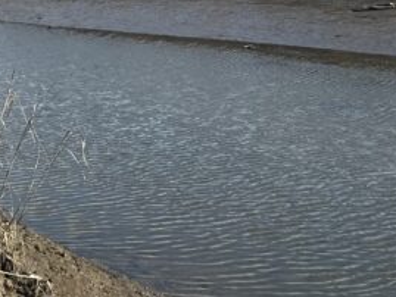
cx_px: 131
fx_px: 1133
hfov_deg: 19.8
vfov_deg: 14.2
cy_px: -119
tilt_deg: -0.7
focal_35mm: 99
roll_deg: +1.3
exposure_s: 1/3356
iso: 50
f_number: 1.5
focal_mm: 5.7
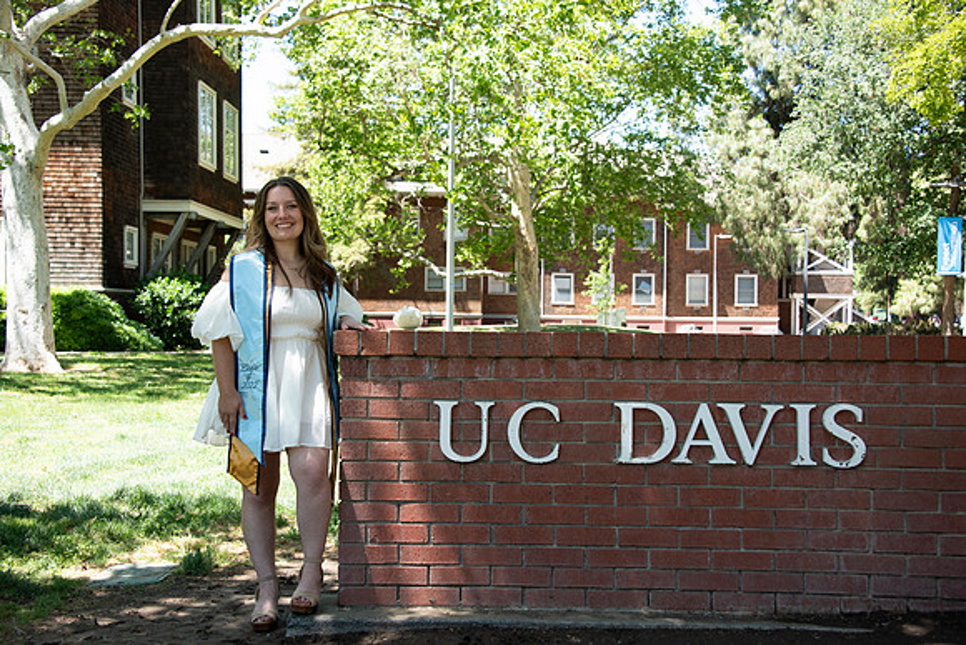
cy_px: 322
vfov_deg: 28.1
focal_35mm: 48
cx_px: 483
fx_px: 1288
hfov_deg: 41.1
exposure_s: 1/400
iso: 640
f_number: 5.6
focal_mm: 48
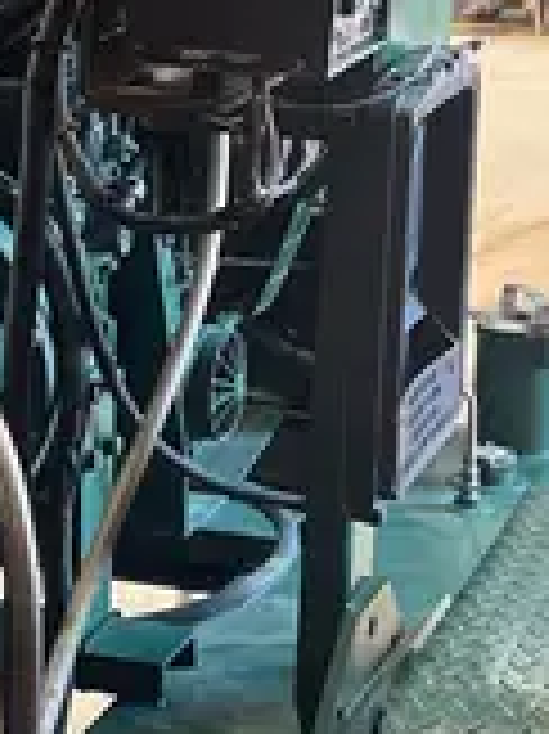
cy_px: 480
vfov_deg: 16.8
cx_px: -212
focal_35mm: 117
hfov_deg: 12.2
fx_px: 2477
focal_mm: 5.1
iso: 200
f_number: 1.6
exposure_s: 1/60
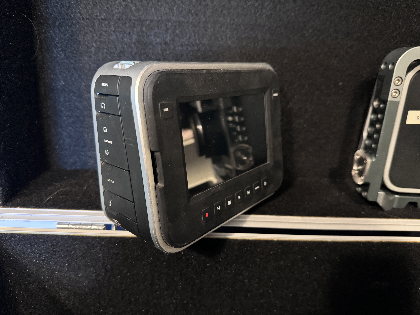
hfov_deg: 71.6
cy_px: 158
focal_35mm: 24
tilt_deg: -25.9
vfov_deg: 56.8
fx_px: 291
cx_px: 210
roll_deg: -3.9
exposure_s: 1/25
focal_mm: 6.76
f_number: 1.78
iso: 800
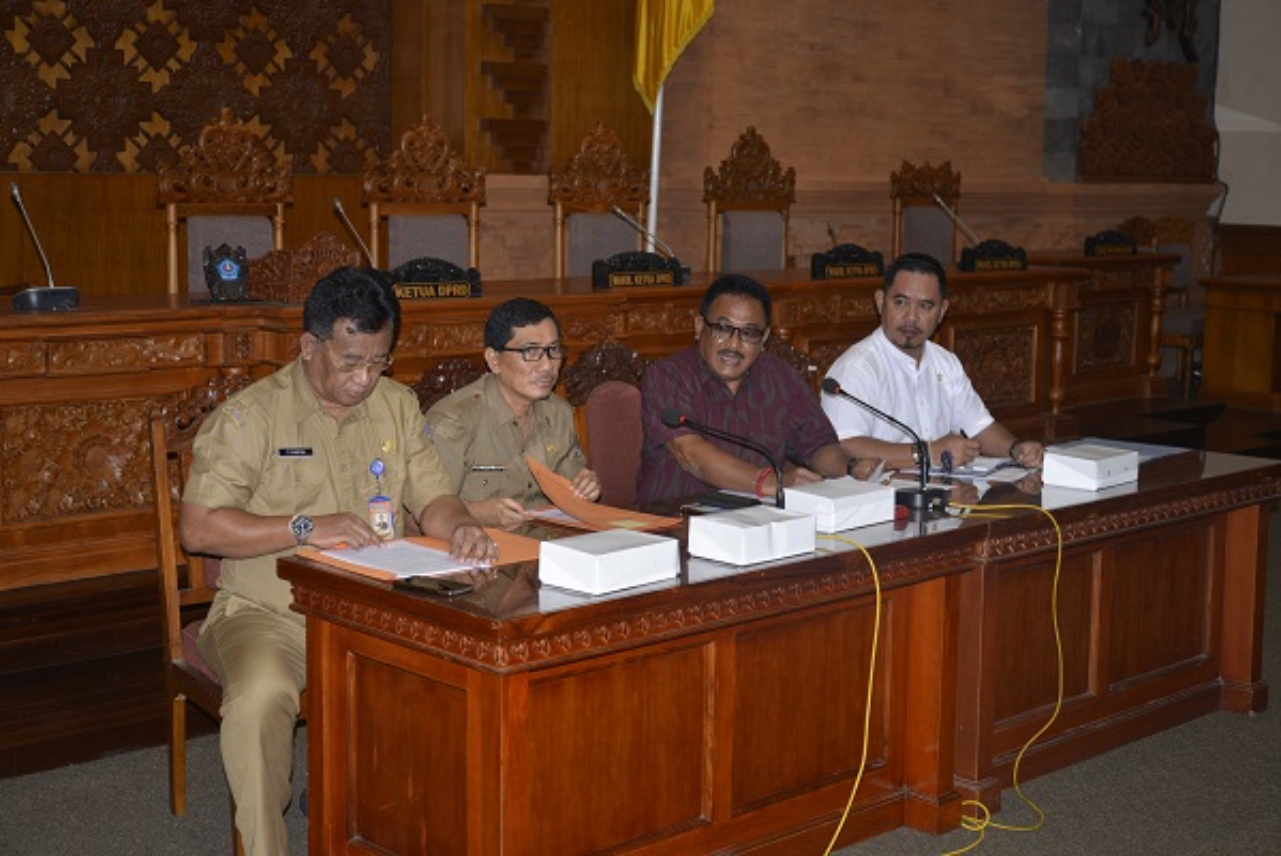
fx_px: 1780
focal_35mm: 50
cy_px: 428
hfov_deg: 39.6
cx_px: 640
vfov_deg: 27.0
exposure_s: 1/60
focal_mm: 50
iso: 800
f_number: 4.2
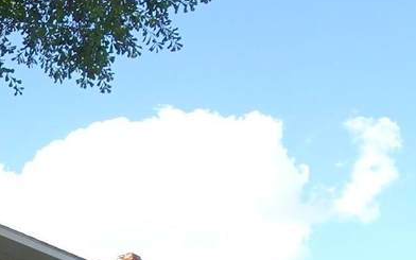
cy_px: 359
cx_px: -69
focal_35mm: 83
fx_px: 941
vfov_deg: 14.9
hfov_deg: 23.1
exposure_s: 1/250
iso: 80
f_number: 3.5
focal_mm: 4.1
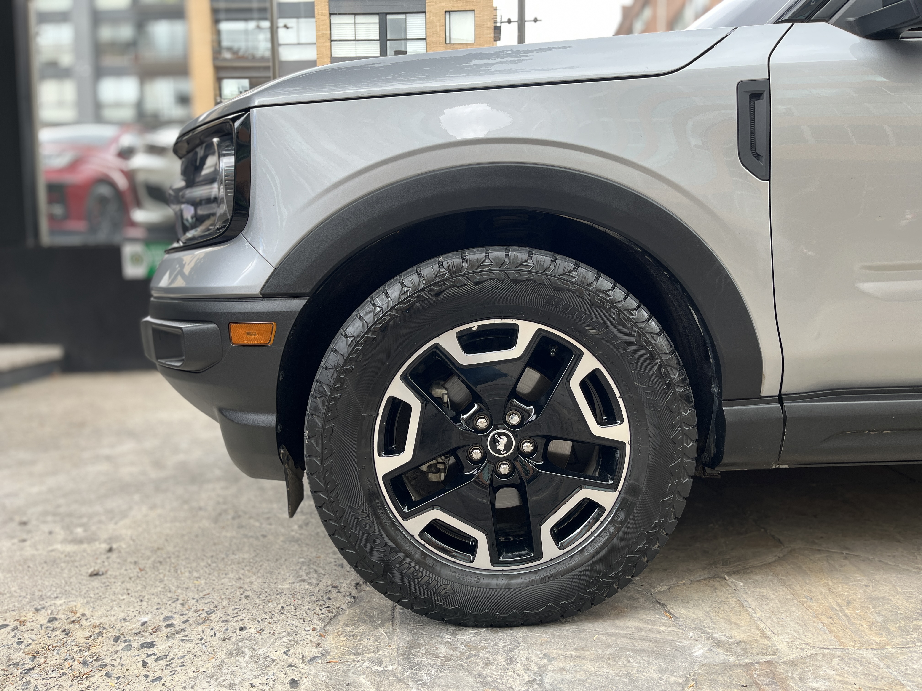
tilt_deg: -7.1
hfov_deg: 67.3
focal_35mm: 26
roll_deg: +0.9
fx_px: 693
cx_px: 461
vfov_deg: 53.1
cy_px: 346
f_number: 1.6
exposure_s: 1/128
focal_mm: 5.1
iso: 32
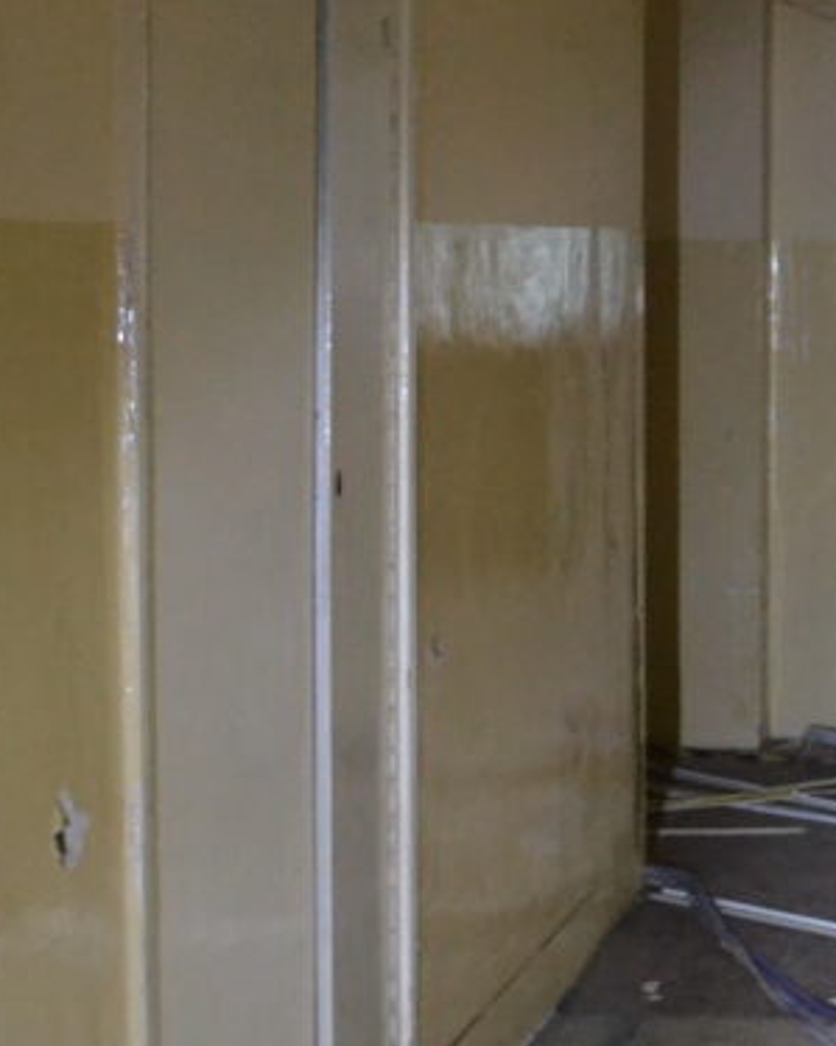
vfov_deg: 24.4
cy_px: 487
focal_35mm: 78
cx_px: 945
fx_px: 2413
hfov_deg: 18.8
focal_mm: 18
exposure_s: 1/5
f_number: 3.5
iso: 3200
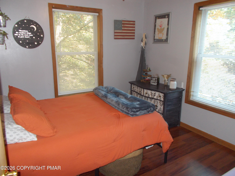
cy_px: 88
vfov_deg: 53.1
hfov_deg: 67.3
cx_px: 118
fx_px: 177
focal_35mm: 26
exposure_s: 1/25
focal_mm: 4.6
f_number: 3.2
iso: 250
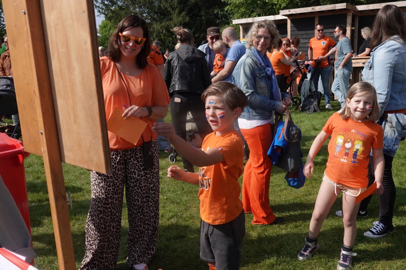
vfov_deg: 38.9
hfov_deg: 55.8
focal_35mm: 34
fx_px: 383
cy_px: 135
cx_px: 203
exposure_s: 1/800
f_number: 4
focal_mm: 12.33
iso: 100
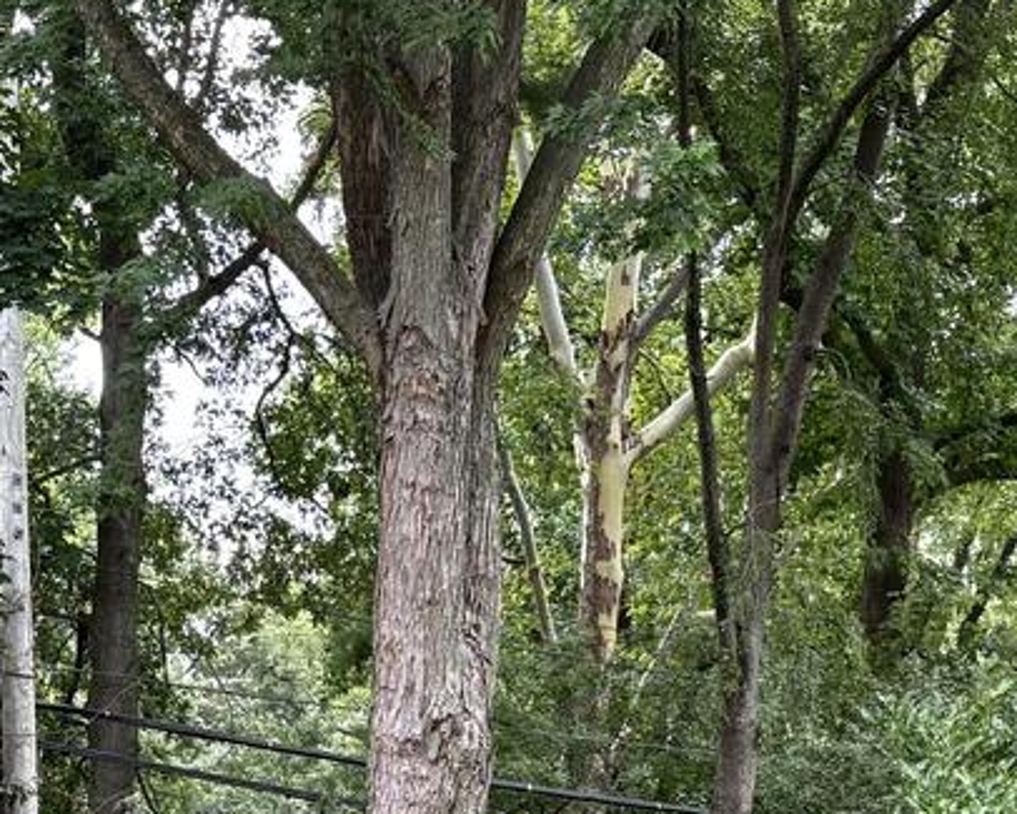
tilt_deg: +1.2
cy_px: 1039
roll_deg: -1.1
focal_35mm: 90
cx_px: 481
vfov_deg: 16.2
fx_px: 2710
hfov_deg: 21.3
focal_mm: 5.96
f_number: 1.6
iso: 50
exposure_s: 1/373
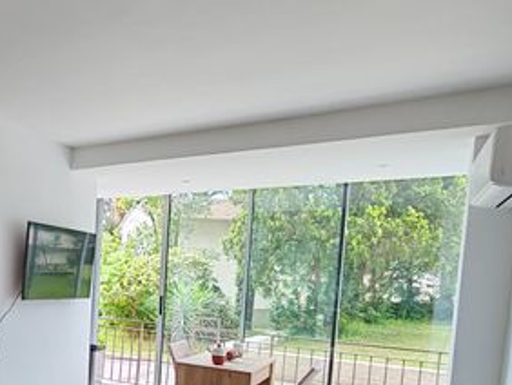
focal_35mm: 34
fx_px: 503
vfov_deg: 40.2
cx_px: 15
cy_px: 307
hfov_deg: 46.3
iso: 100
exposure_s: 1/33
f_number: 2.2
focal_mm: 1.96
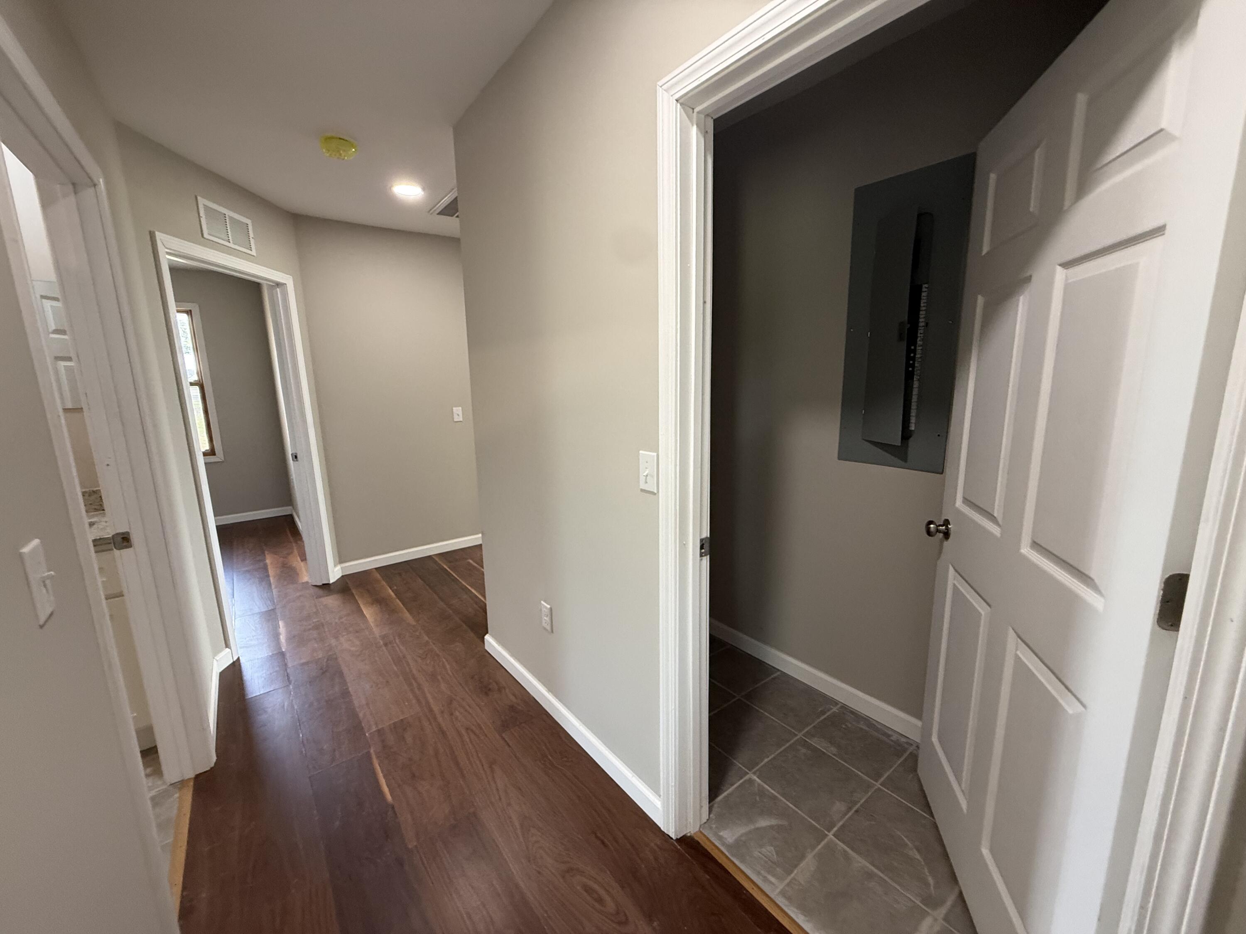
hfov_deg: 102.1
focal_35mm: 14
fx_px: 504
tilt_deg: -8.1
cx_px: 623
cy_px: 467
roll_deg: +1.6
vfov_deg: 85.7
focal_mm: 2.22
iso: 320
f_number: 2.2
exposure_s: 1/99
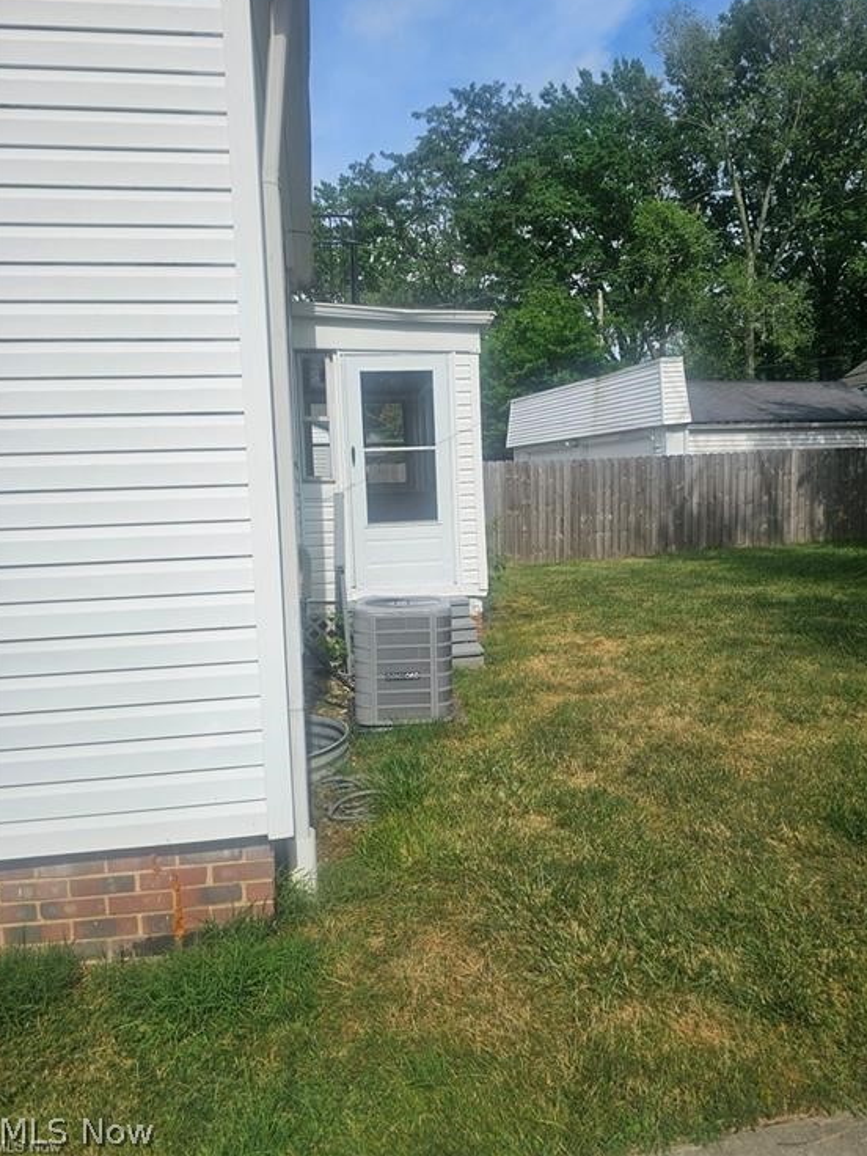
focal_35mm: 24
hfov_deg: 56.8
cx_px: 443
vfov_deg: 71.6
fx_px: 801
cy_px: 554
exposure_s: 1/1623
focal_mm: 6.3
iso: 10
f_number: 1.7
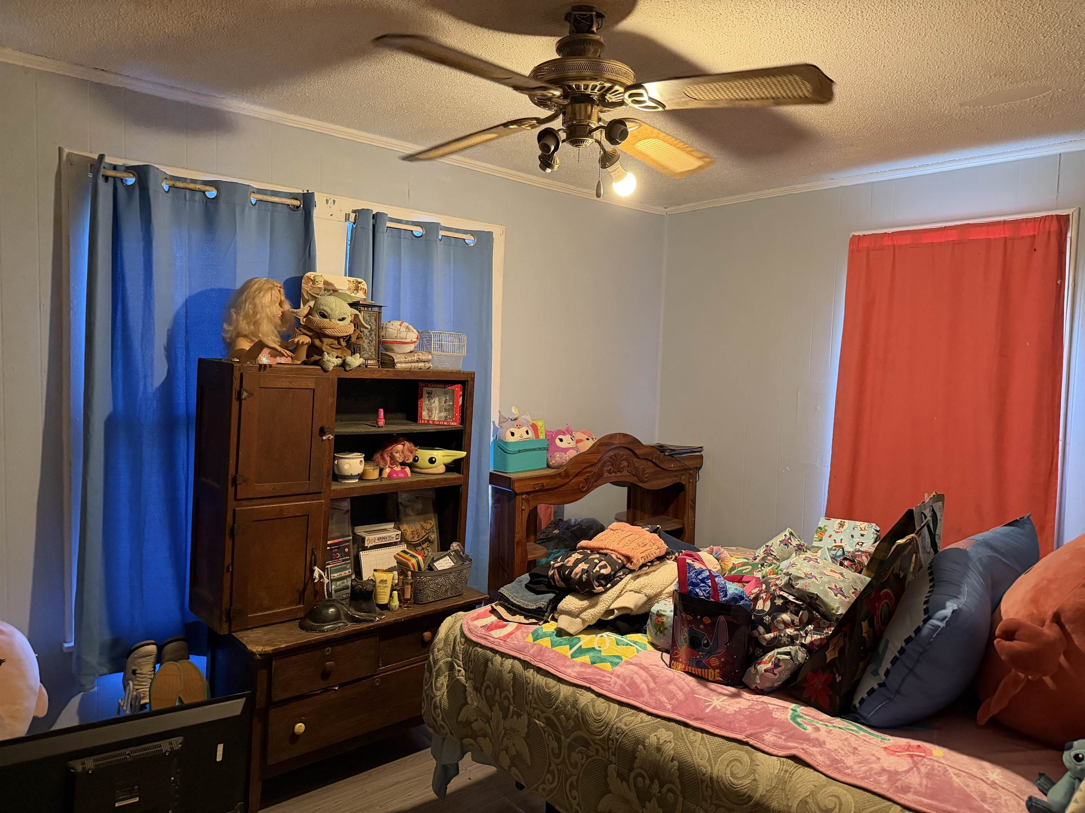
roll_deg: +0.1
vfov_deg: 56.8
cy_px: 406
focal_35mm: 24
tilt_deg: -2.9
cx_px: 542
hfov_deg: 71.6
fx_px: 752
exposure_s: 1/60
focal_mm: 6.76
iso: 640
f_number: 1.78
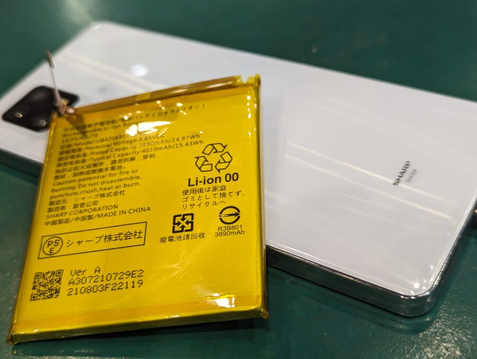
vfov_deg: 30.3
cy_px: 180
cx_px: 238
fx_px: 662
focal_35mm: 48
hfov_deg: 39.6
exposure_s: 1/99.9
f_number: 1.85
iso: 101
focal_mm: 6.81
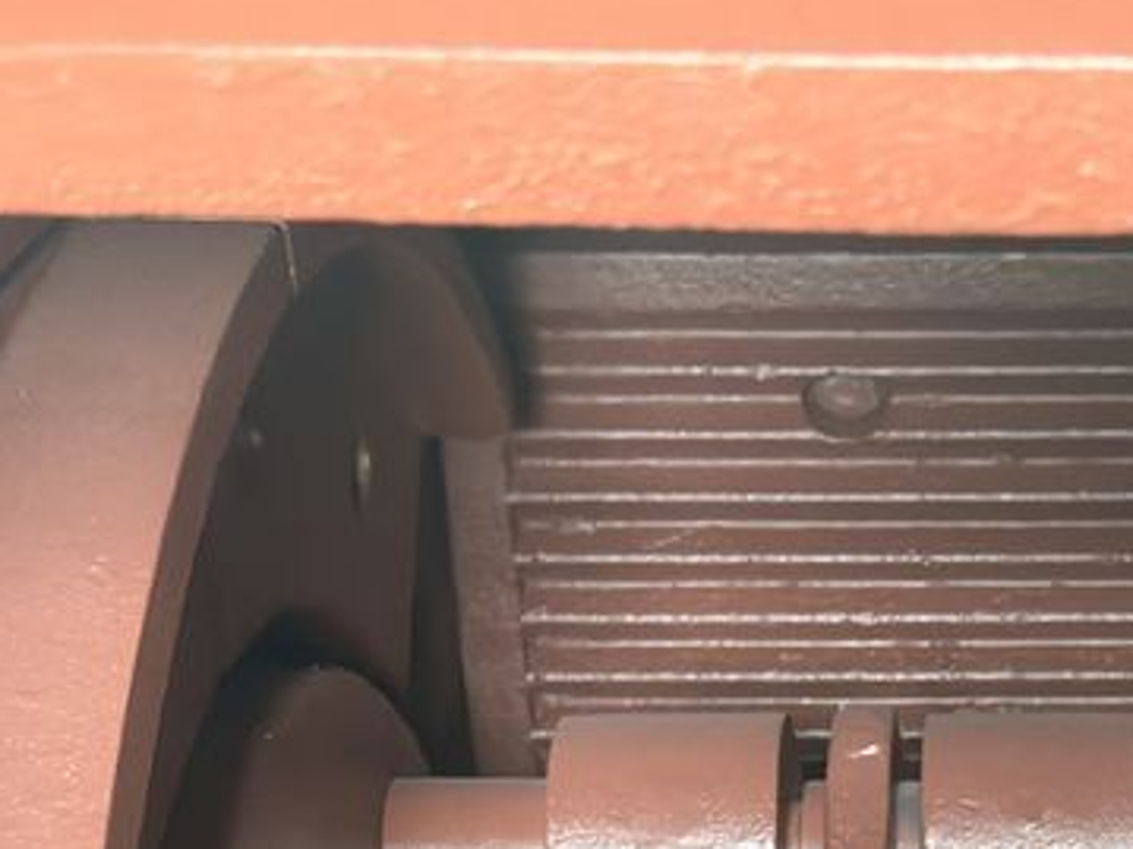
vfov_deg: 13.7
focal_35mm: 103
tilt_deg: -31.9
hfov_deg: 18.6
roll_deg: -1.0
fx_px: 3370
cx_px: 1114
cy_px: 1165
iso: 400
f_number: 1.78
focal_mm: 6.76
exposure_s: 1/40
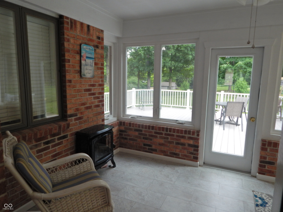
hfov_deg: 76.4
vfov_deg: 61.1
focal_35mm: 22
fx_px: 180
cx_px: 142
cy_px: 106
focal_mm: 4
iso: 125
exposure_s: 1/40
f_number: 3
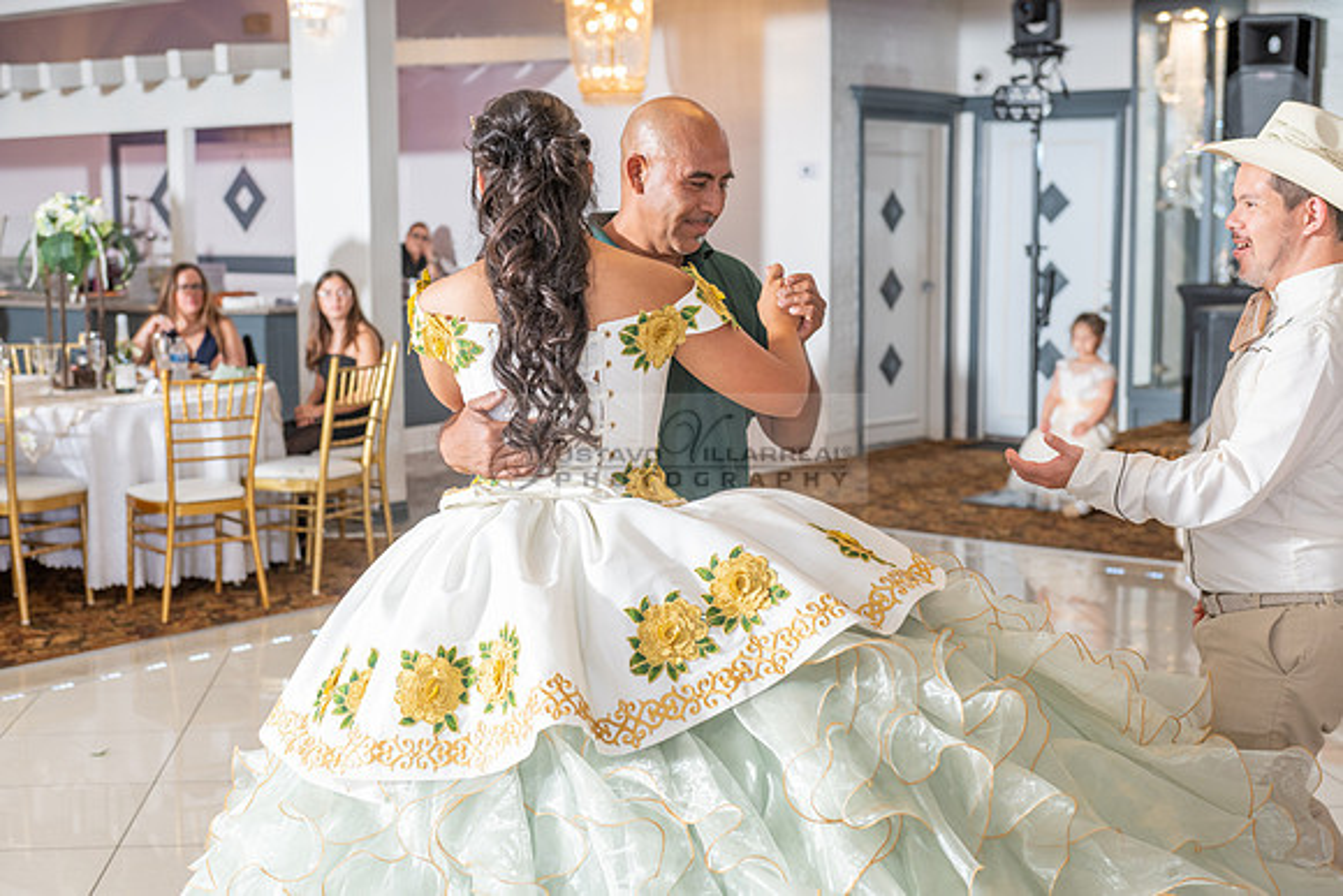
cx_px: 672
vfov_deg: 27.0
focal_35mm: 50
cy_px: 448
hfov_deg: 39.6
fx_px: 1866
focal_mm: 50
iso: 500
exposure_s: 1/200
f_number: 4
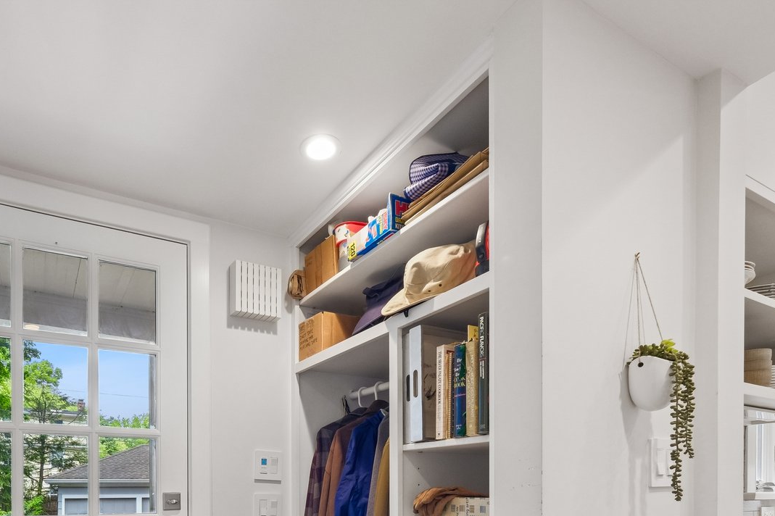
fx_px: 495
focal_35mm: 23
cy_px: 489
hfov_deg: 74.7
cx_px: 286
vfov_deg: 47.8
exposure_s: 1/25
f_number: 8
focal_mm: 8
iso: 640
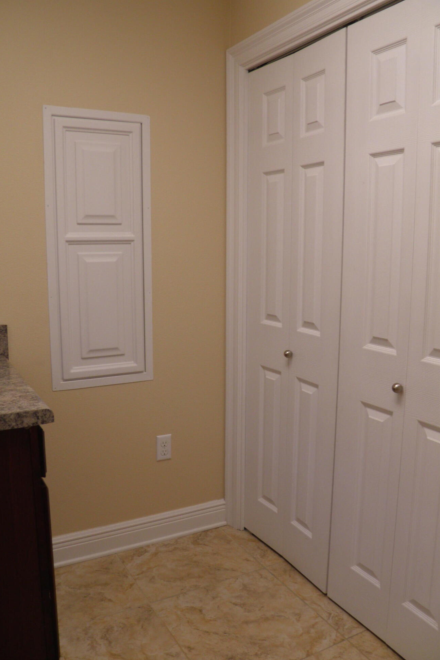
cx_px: 220
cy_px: 326
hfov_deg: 43.6
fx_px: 550
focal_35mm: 30
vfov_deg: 61.9
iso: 50
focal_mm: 4.9
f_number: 2.8
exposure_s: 1/40
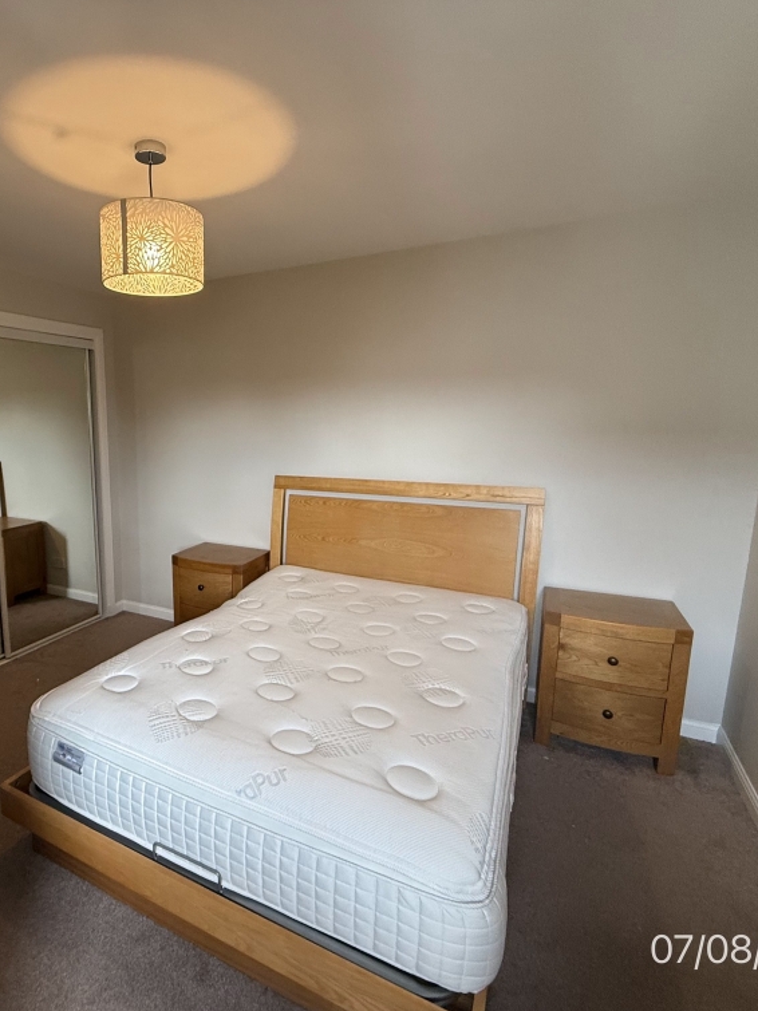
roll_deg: +0.5
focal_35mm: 19
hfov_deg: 66.1
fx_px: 555
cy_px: 510
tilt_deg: -10.0
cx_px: 230
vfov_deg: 84.7
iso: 320
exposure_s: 1/100
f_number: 2.2
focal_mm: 2.22
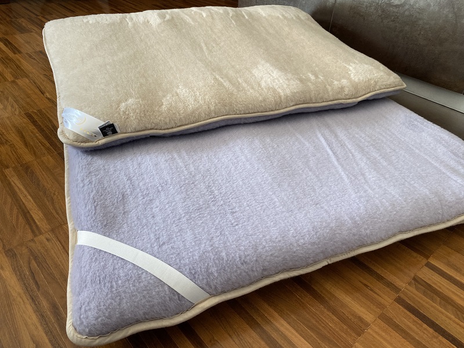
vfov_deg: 53.1
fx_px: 349
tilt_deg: -35.6
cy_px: 174
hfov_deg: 67.3
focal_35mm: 26
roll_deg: -4.5
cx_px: 232
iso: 125
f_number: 1.8
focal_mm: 4.25
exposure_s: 1/121
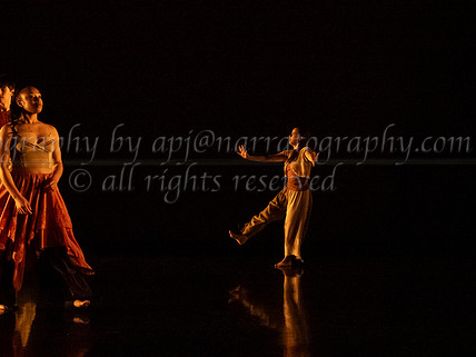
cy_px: 161
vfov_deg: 17.4
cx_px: 414
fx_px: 1169
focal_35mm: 85
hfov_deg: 22.5
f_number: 4
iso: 4000
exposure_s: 1/400
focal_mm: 37
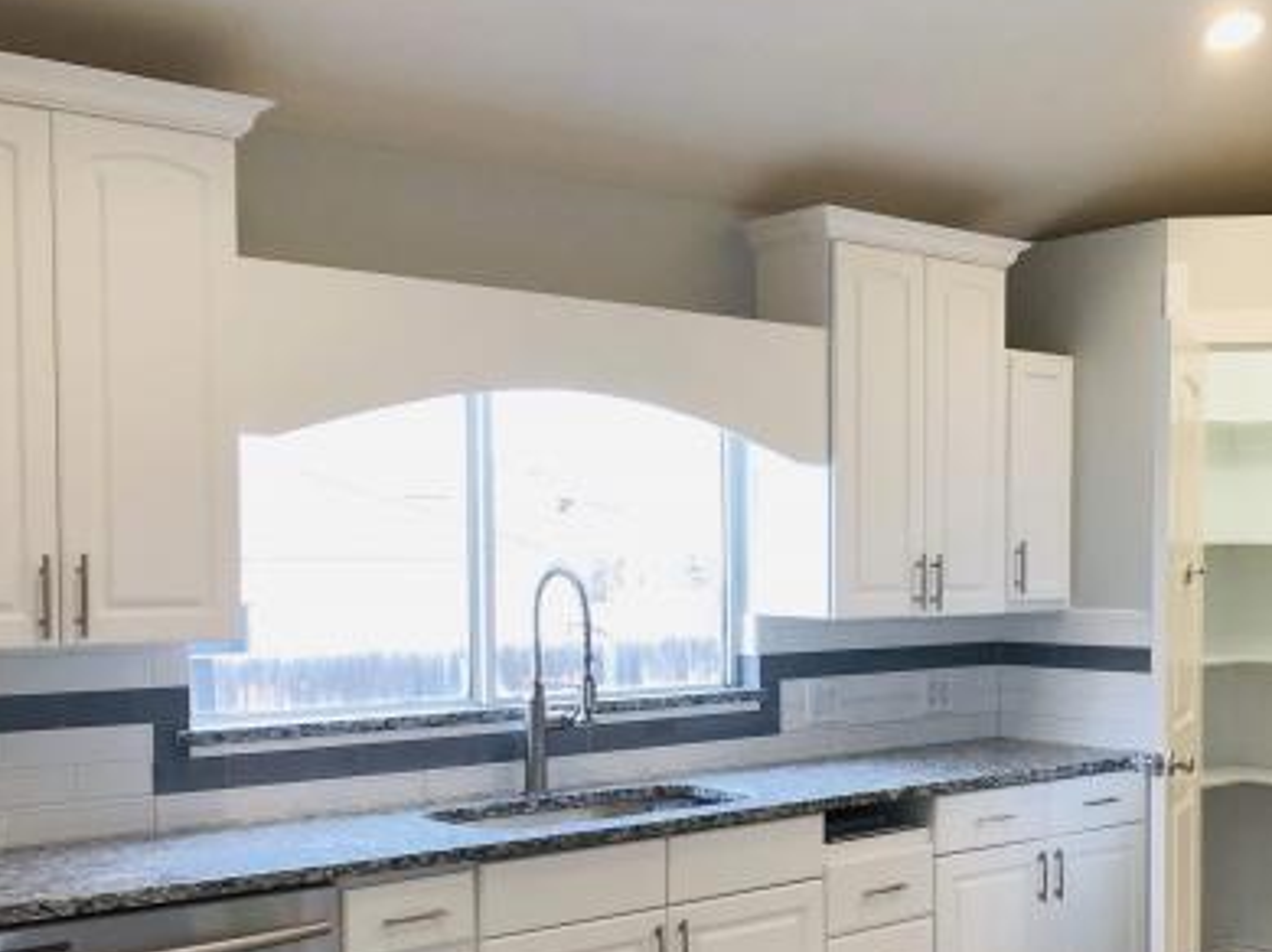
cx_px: 926
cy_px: 632
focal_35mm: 46
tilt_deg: -2.6
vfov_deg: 31.2
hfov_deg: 40.3
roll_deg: +0.4
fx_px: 1689
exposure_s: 1/30
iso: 25
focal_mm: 4
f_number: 1.8
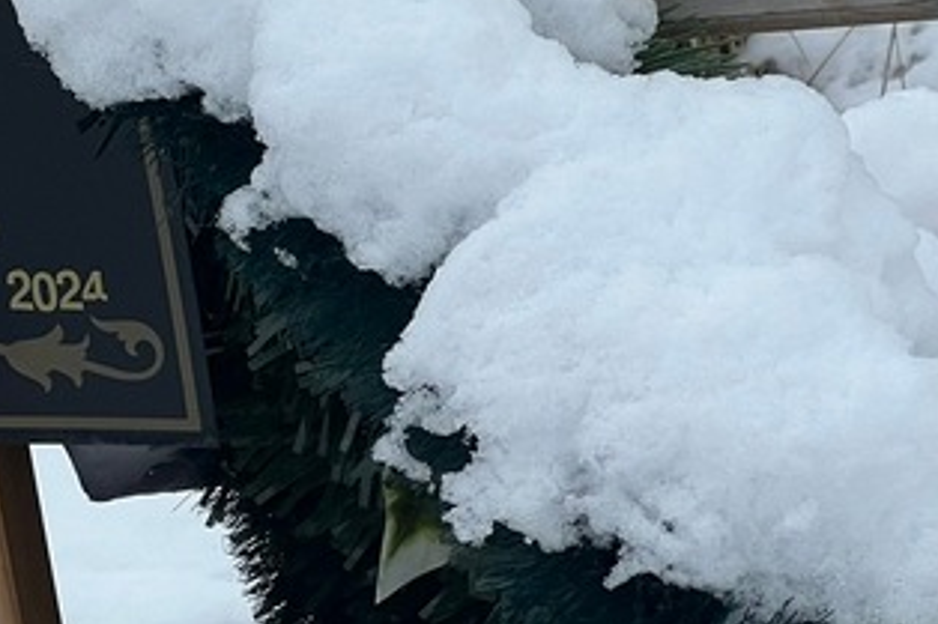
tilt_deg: -20.3
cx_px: -254
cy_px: 152
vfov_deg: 6.7
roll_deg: +14.5
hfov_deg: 9.9
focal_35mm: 204
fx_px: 5312
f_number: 2.8
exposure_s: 1/99
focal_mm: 9
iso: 32
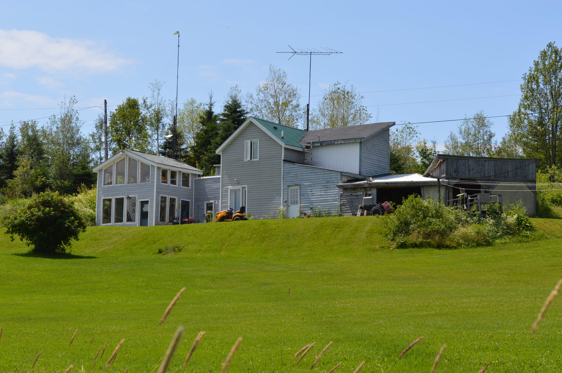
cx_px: 281
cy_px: 186
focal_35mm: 82
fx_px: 1287
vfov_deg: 16.5
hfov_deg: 24.6
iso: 100
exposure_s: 1/250
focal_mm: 55
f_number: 8
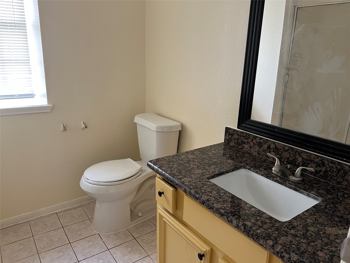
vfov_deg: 53.1
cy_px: 132
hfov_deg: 67.3
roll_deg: -1.1
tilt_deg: -16.1
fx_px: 263
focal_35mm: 26
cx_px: 175
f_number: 1.5
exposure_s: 1/60
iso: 160
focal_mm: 5.7
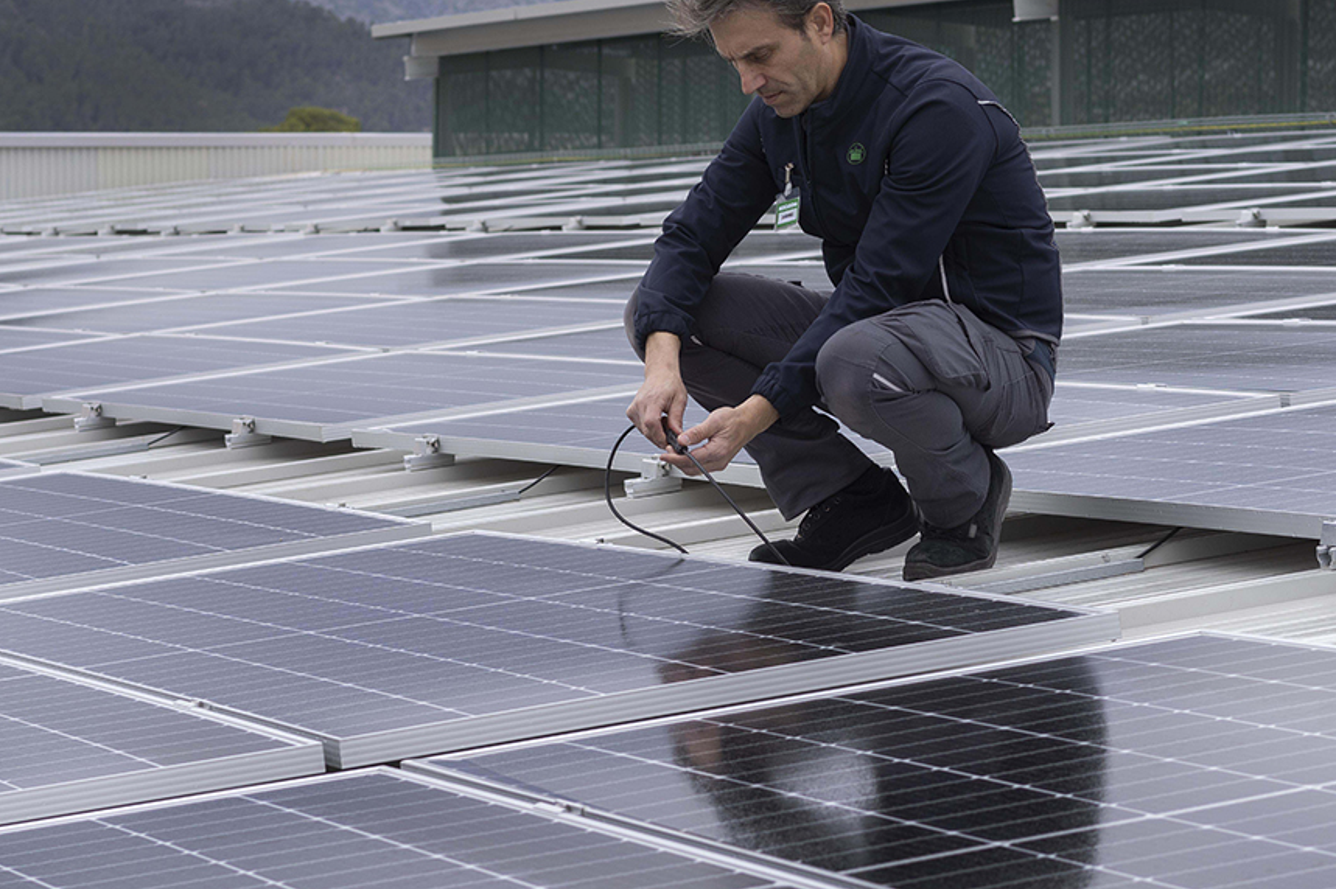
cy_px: 291
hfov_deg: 16.6
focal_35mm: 123
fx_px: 4563
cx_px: 509
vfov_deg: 11.1
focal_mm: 55
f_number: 5
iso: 125
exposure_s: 1/125
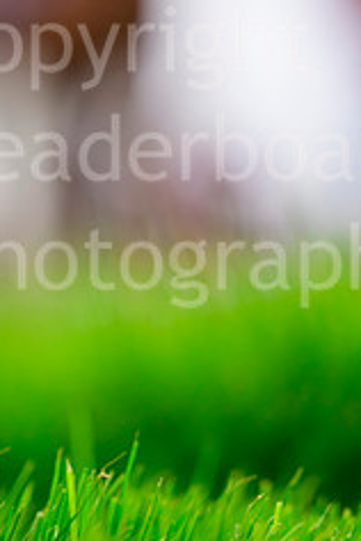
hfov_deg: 10.3
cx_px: 190
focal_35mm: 133
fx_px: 2000
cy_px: 167
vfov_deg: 15.4
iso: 1600
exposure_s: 1/1250
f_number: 2.8
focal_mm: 70
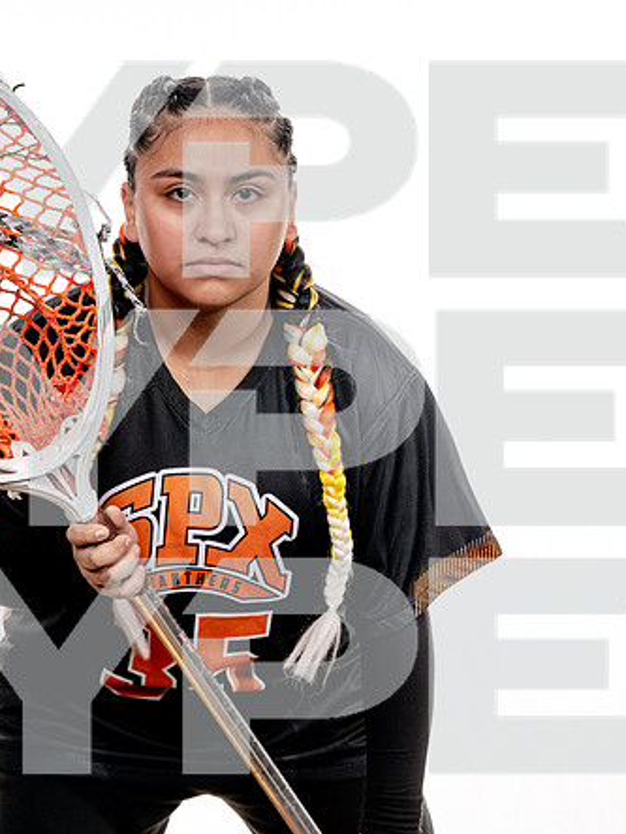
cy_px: 417
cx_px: 187
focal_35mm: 94
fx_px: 2267
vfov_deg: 20.9
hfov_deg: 15.7
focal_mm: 64
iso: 160
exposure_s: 1/250
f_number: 8
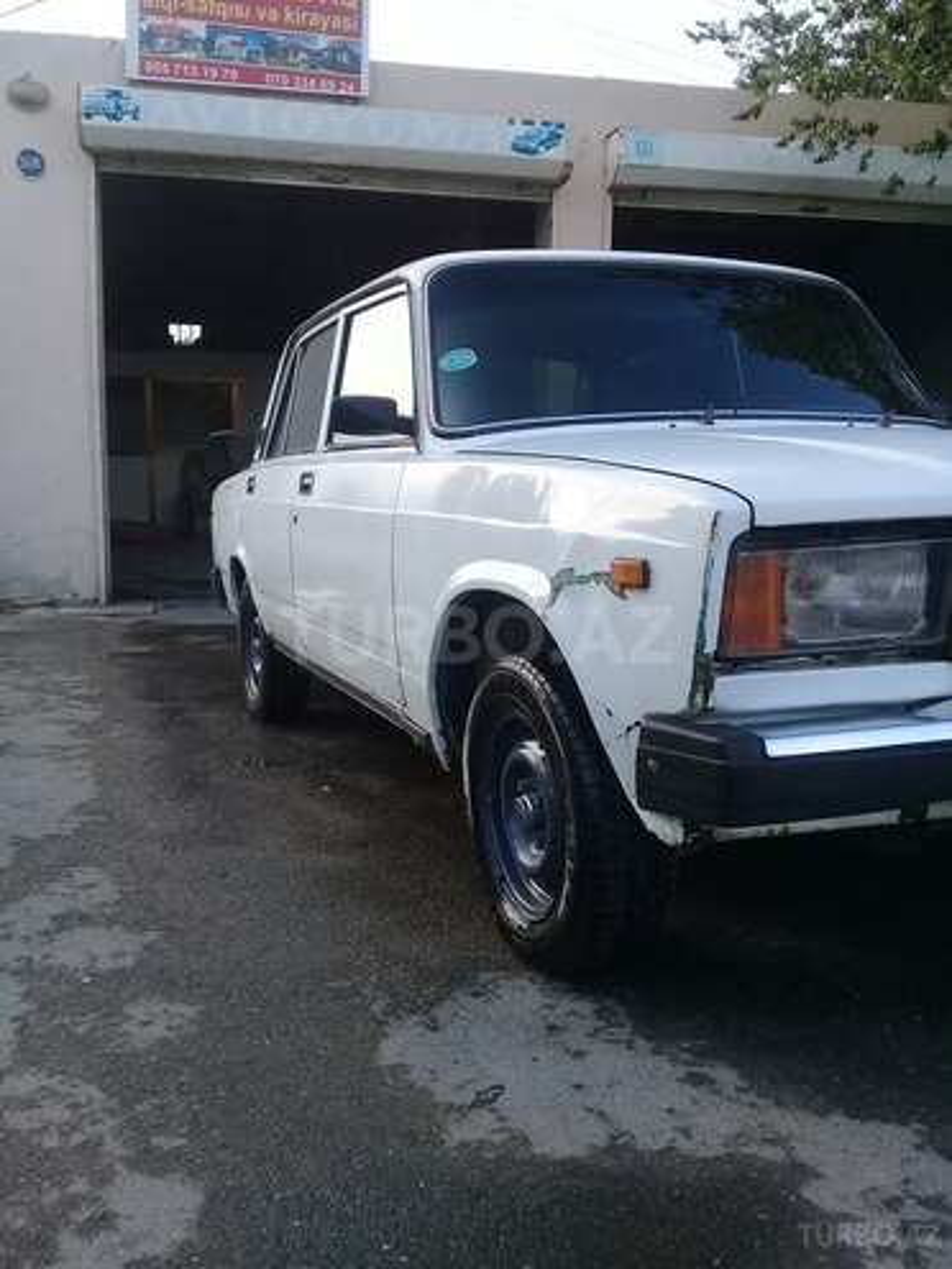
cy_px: 634
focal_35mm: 31
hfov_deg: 45.4
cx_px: 476
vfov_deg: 58.4
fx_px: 1137
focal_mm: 3.3
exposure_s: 1/198
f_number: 2.2
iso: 50
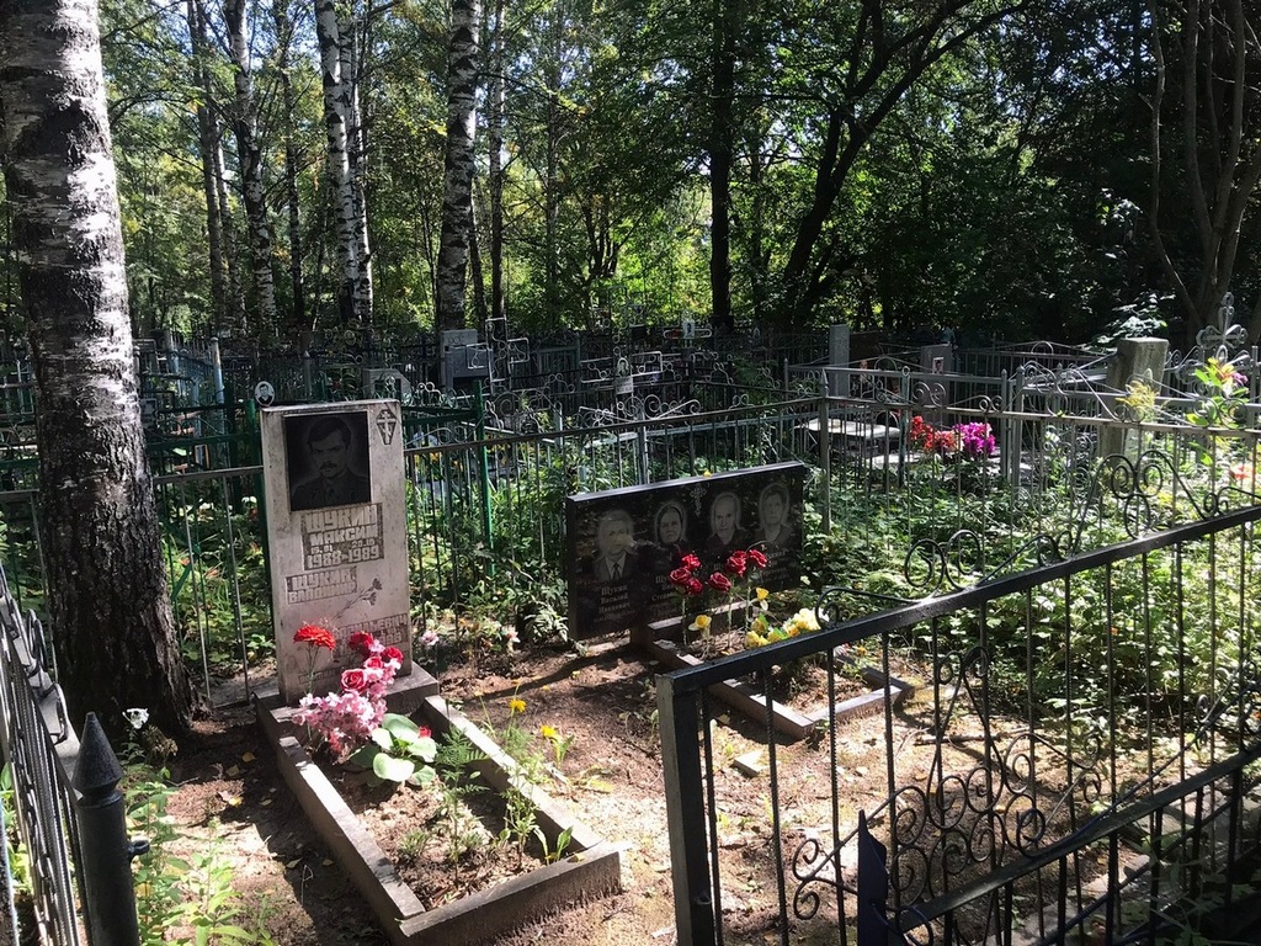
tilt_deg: -11.6
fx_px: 1020
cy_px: 473
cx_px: 630
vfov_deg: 49.7
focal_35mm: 28
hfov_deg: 63.4
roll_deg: +0.6
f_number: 1.8
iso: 20
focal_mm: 3.99
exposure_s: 1/320
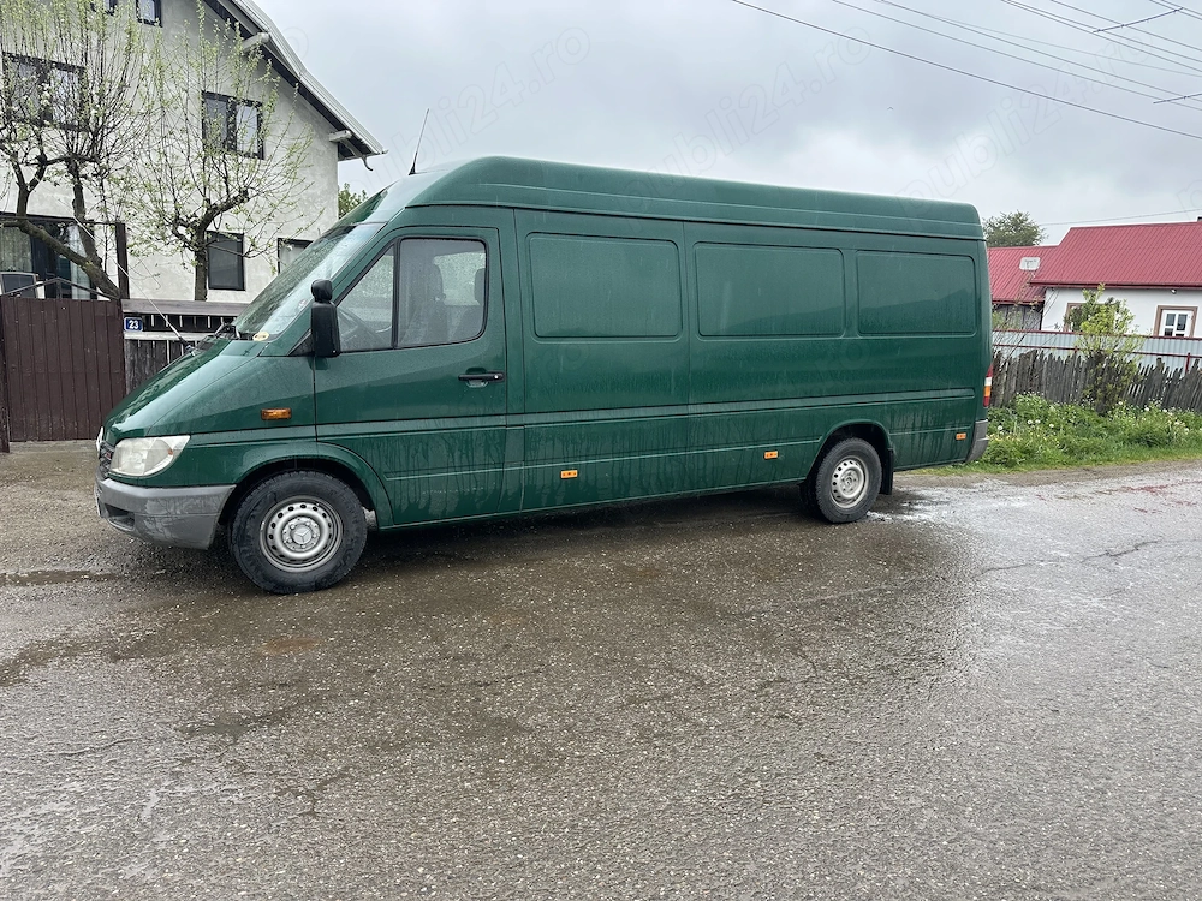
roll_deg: -2.5
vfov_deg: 56.8
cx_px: 601
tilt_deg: -8.7
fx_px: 833
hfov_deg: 71.6
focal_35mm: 24
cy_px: 450
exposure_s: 1/212
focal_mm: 6.86
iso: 80
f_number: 1.78
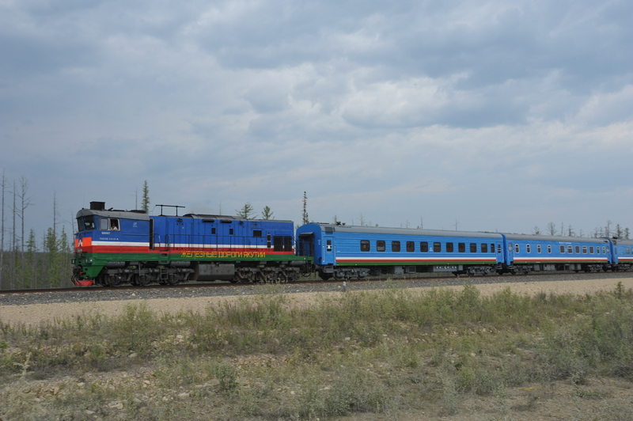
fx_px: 615
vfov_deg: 37.8
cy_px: 210
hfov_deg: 54.5
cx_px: 316
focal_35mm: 35
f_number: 8
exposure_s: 1/250
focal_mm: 35
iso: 400
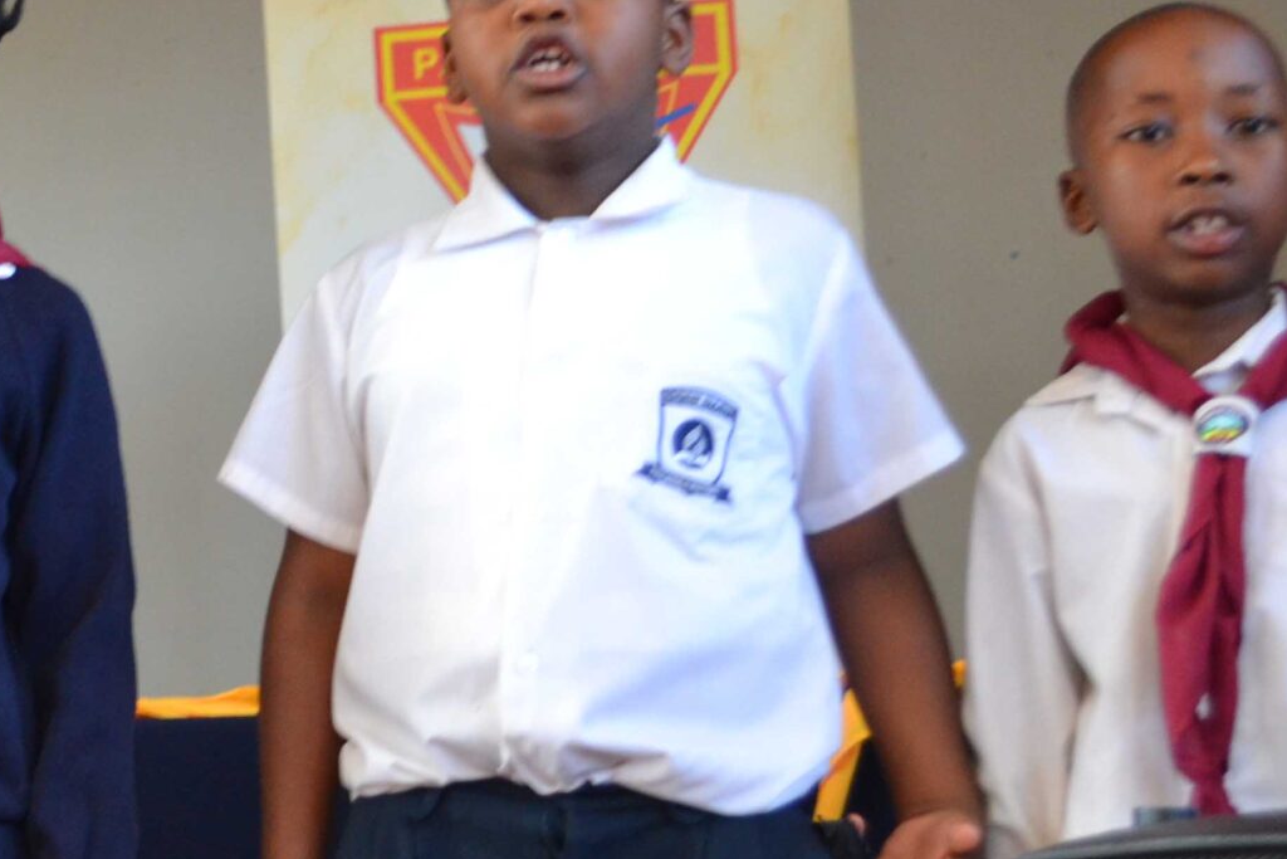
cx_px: -216
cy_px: 408
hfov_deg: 18.5
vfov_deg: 13.0
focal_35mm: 105
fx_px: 3754
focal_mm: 28
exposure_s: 1/60
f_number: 4.5
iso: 1100
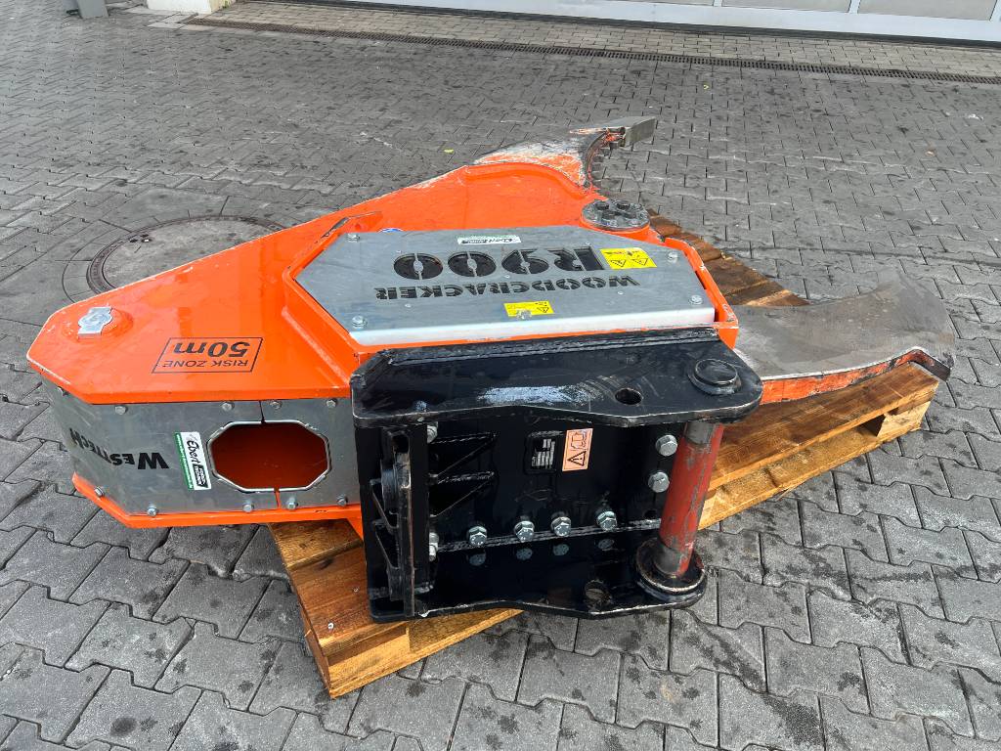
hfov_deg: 67.3
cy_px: 376
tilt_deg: -37.8
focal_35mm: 26
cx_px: 500
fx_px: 752
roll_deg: -0.5
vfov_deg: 53.1
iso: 50
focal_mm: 5.7
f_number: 1.5
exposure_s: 1/658
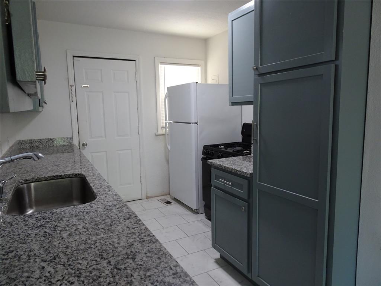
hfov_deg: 71.6
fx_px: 264
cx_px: 190
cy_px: 143
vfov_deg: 56.8
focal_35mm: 24
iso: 320
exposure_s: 1/30
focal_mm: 4.1
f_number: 3.5
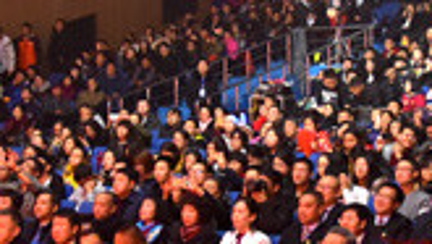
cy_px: 151
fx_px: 1226
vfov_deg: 11.3
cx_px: 223
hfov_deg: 20.0
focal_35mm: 107
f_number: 4
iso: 2000
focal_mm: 24
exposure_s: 1/80
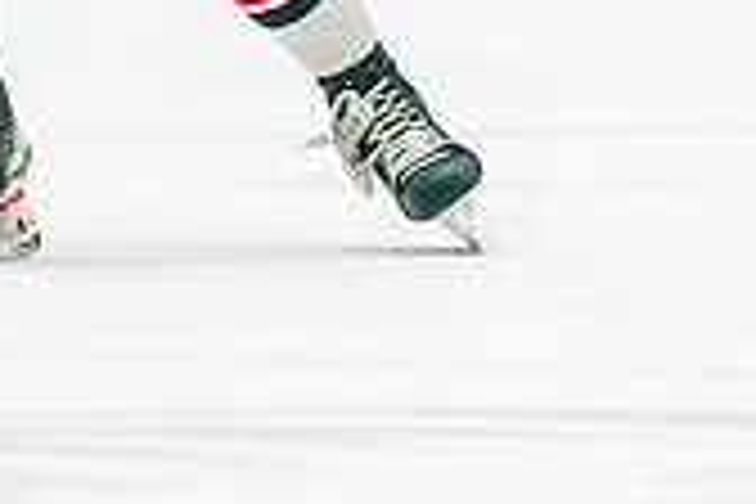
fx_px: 31267
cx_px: -302
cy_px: -253
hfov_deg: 1.4
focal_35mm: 1489
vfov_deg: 0.9
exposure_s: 1/1000
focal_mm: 200
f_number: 2.8
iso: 3200
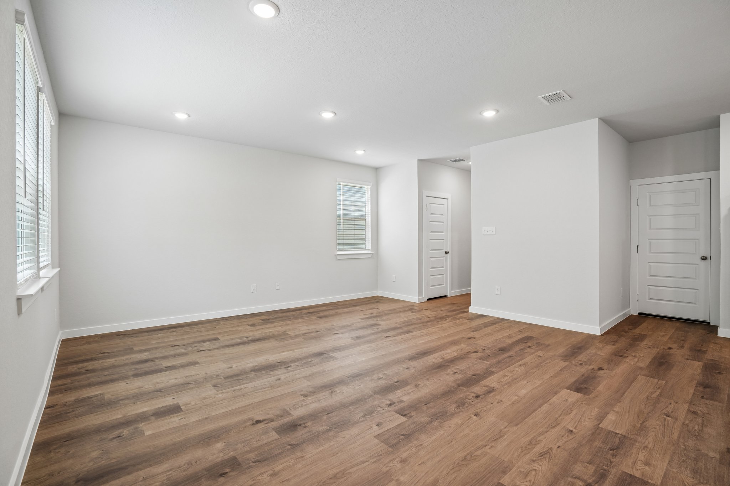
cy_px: 243
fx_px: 324
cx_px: 365
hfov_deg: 96.7
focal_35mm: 16
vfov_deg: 73.7
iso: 400
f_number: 8
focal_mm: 16
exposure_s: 1/20
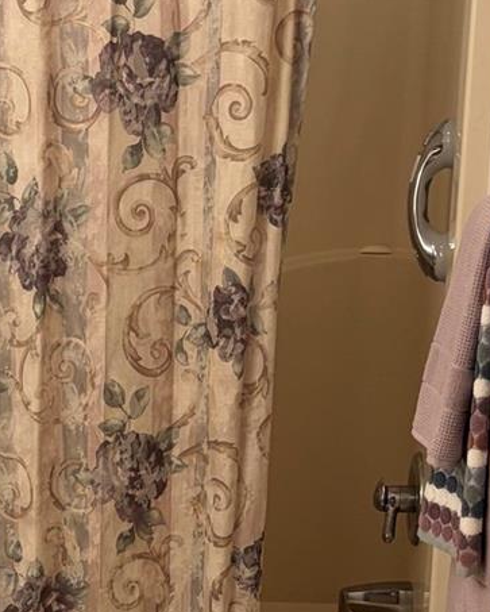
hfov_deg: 17.7
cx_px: 73
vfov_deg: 21.7
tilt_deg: -16.4
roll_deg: -0.1
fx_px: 1557
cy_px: 555
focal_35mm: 86
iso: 125
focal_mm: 5.96
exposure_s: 1/60
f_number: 1.6
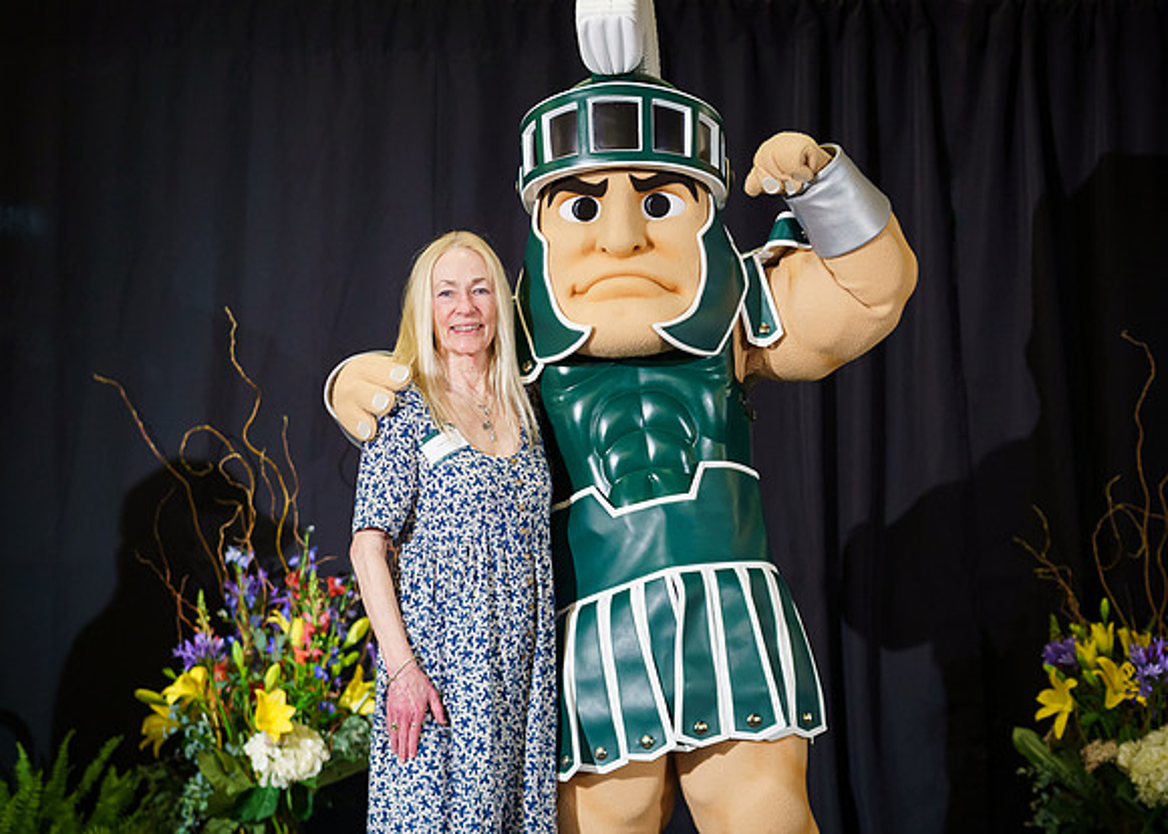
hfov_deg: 18.7
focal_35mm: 107
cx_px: 584
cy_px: 334
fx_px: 3540
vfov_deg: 13.4
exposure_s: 1/160
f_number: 2.8
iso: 1600
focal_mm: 85
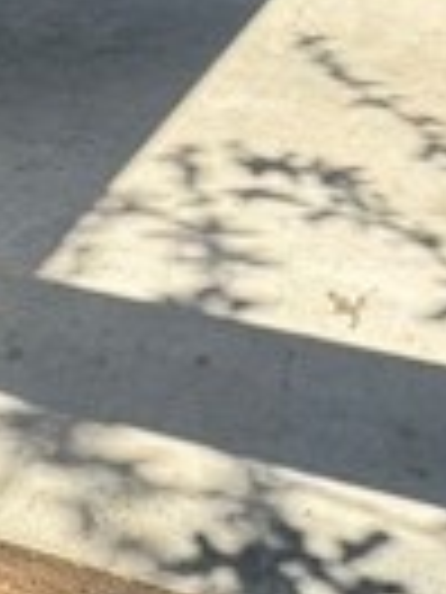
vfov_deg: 22.5
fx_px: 1168
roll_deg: +1.1
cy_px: -333
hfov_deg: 21.6
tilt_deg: -6.7
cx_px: 275
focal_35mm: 68
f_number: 2.2
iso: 50
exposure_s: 1/620
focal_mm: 2.22
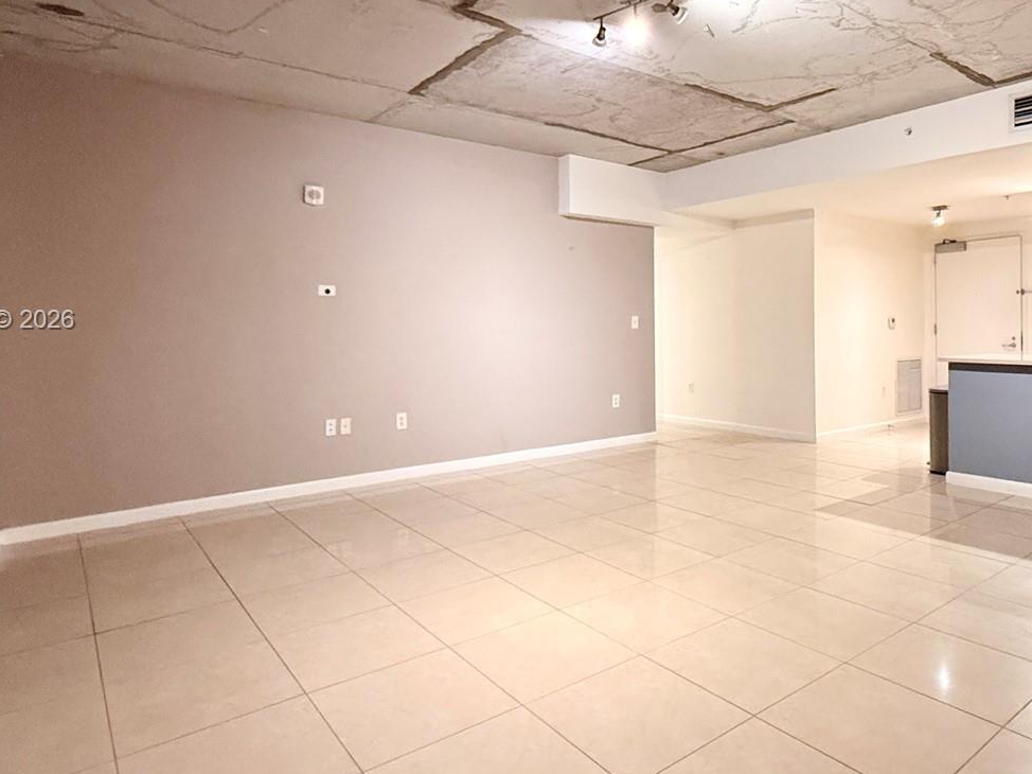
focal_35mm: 23
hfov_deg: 73.5
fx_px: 686
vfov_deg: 58.5
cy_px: 321
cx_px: 592
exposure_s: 1/60
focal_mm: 2.22
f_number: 2.2
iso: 640
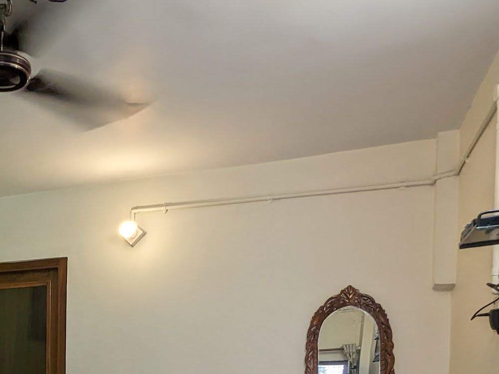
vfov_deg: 31.7
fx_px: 591
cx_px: 7
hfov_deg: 40.5
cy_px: 396
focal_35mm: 41
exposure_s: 1/50
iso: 56
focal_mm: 2.35
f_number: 2.2
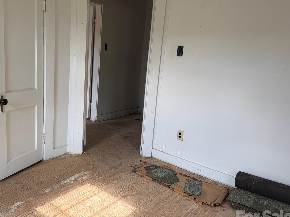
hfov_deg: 57.6
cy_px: 106
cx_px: 107
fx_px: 260
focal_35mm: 31
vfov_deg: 45.4
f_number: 1.78
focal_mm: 6.76
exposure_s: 1/241
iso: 64
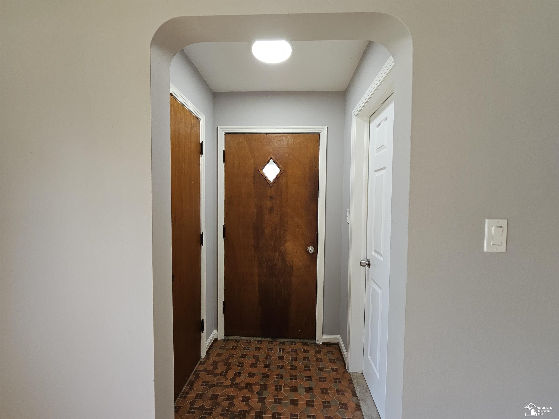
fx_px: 210
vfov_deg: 89.9
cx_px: 280
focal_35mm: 13
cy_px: 210
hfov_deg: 106.2
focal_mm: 2.2
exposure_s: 1/60
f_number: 2.2
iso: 80
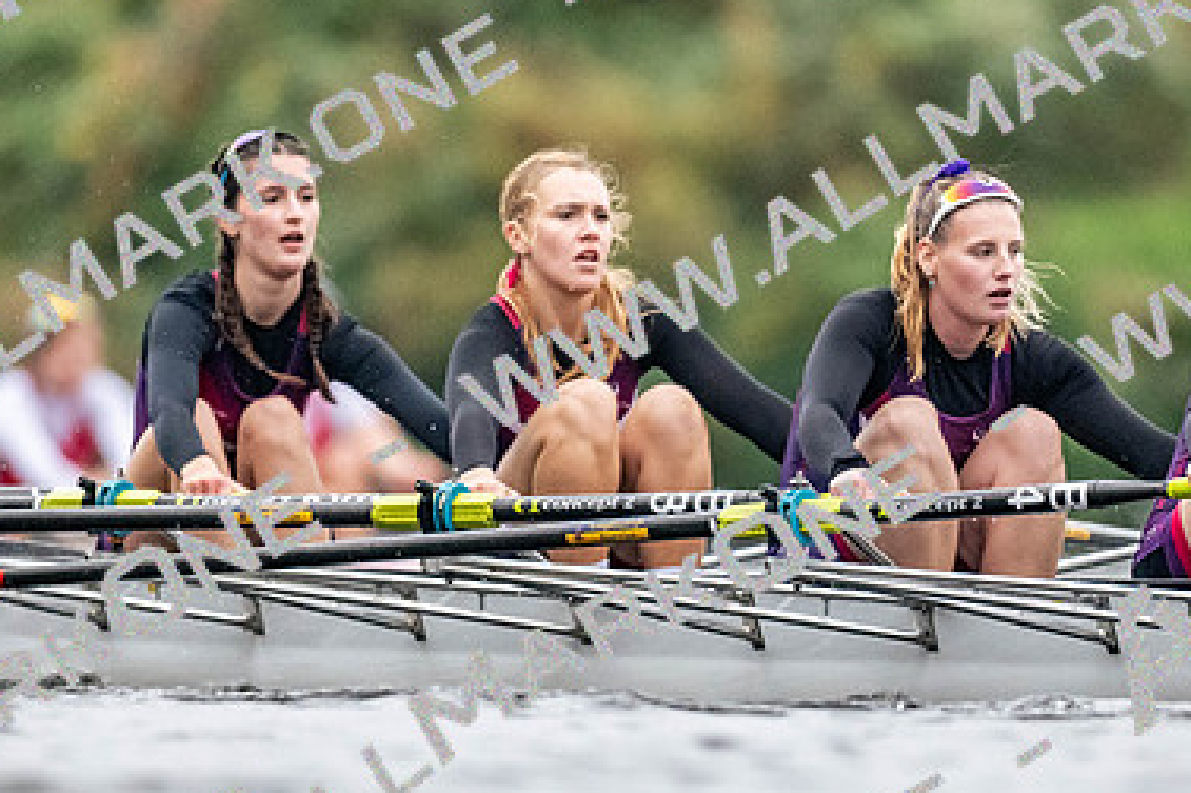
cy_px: 436
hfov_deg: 1.5
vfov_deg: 1.0
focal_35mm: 1386
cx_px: 847
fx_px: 45831
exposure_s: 1/2500
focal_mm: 600
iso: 3600
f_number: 4
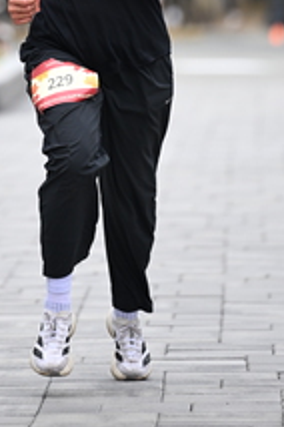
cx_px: 51
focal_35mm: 517
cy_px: -90
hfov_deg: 2.7
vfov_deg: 4.0
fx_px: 6117
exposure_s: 1/2000
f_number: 2.8
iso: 640
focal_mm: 200
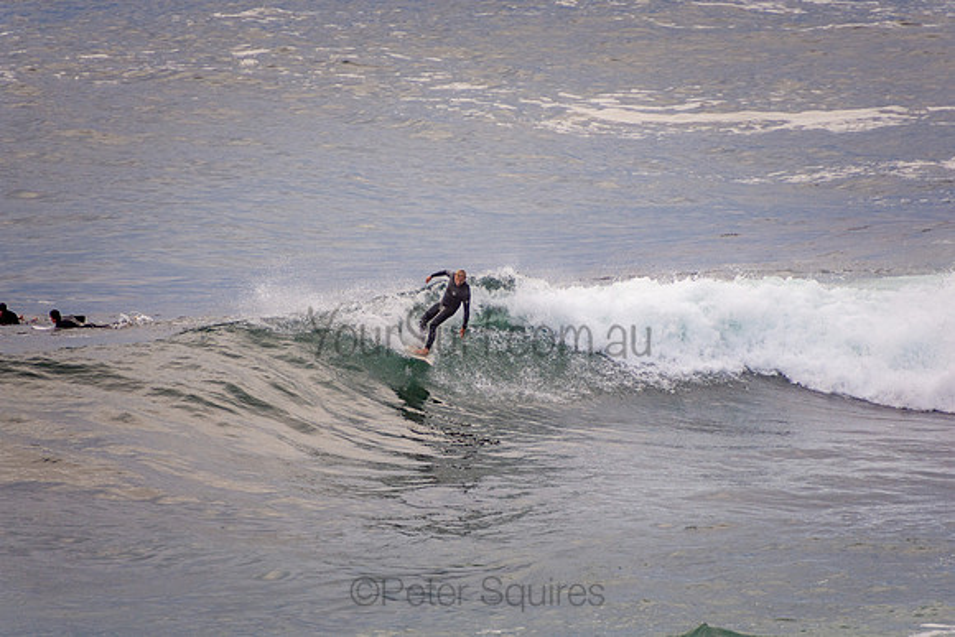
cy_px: 318
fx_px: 15920
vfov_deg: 2.3
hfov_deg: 3.4
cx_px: 478
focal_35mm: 600
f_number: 5.6
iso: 450
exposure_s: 1/800
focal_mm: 400
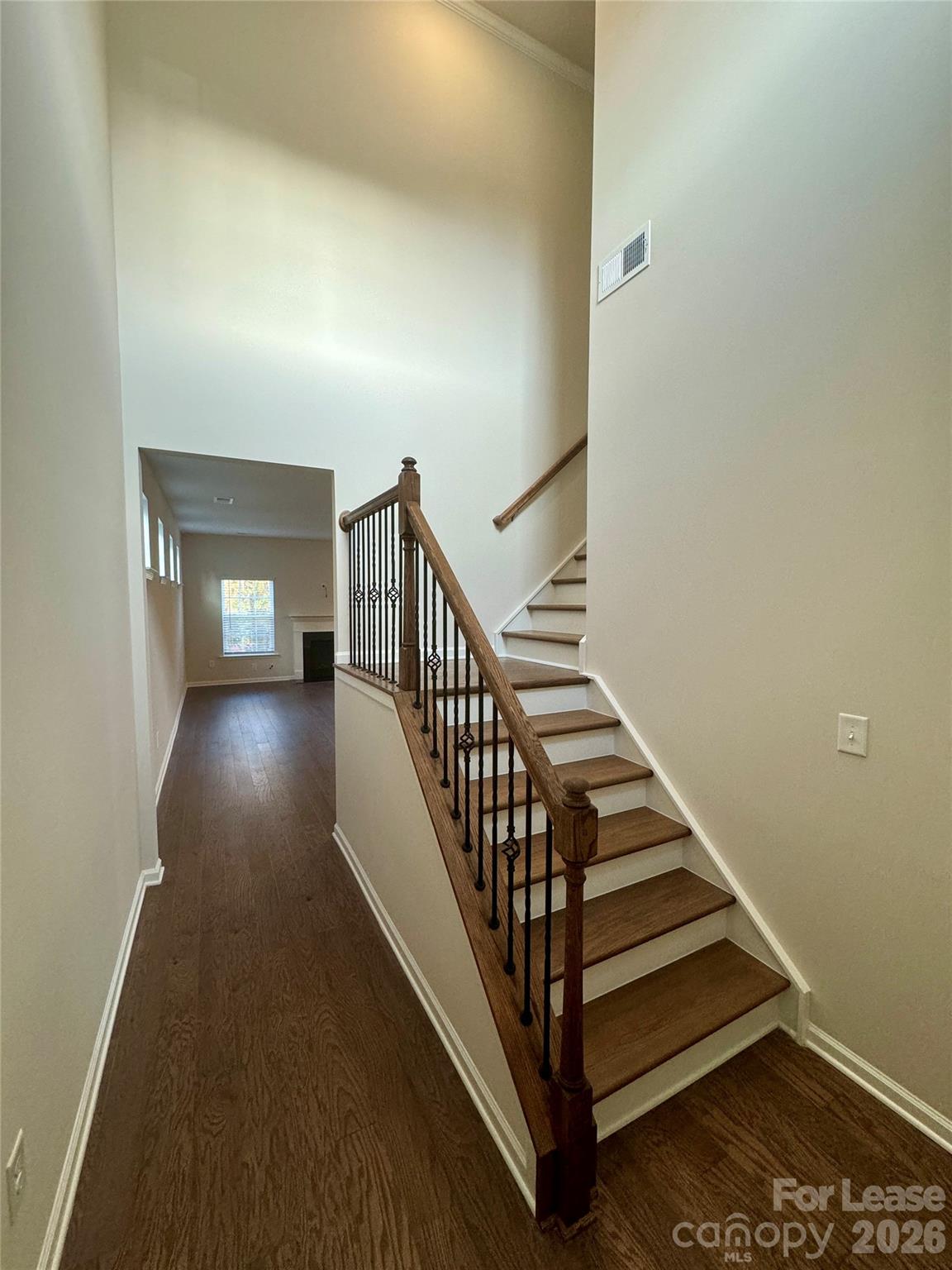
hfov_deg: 85.7
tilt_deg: -4.4
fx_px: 513
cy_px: 635
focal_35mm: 14
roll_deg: +0.6
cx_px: 476
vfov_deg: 102.1
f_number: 2.2
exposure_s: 1/120
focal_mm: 2.22
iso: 200
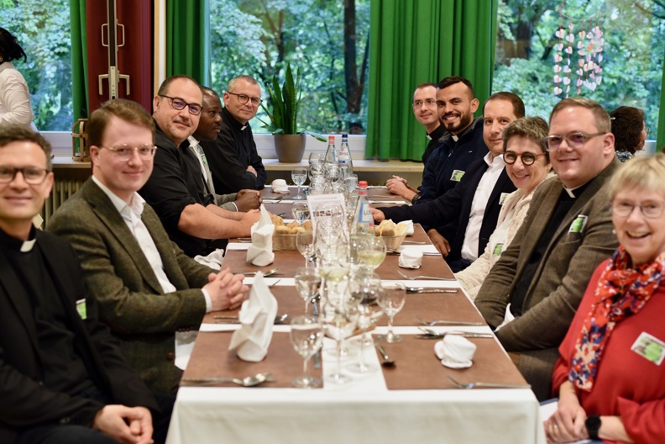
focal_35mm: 50
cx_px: 332
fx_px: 924
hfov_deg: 39.6
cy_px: 222
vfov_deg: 27.0
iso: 800
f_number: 3.2
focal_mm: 50
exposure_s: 1/60
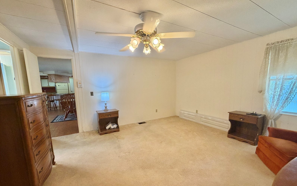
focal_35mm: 15
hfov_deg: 101.5
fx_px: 121
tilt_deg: -6.4
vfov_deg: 74.6
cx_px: 149
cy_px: 101
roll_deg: +2.4
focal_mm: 2.22
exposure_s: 1/60
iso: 200
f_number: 2.2
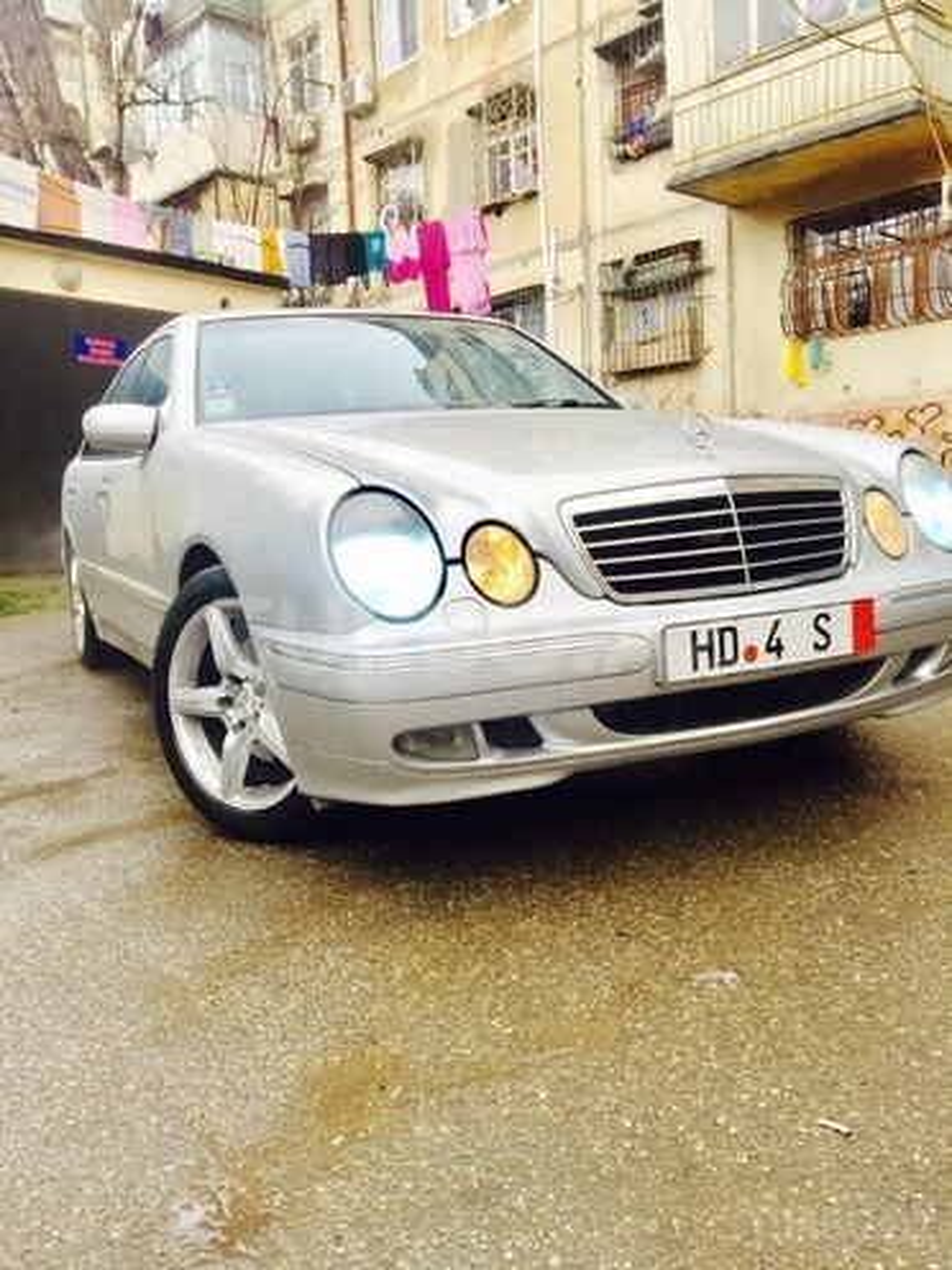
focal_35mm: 29
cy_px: 635
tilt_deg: -5.7
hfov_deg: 48.2
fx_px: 1063
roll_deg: +2.4
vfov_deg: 61.7
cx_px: 476
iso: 32
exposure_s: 1/161
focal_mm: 4.15
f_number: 2.2
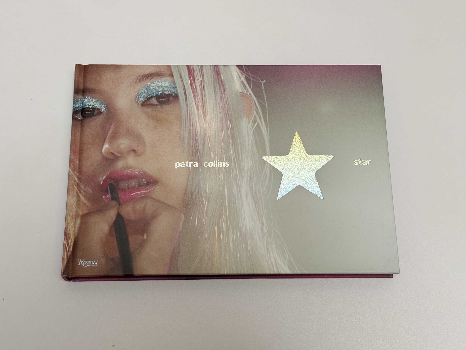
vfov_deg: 28.0
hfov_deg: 36.8
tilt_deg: -71.3
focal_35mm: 52
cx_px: 233
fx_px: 700
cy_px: 175
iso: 100
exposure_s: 1/40
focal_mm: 5.96
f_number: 1.6
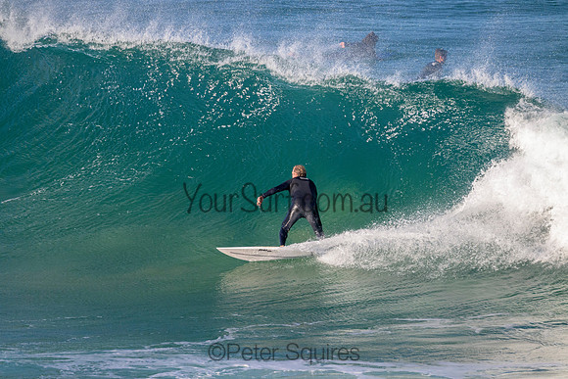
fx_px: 8837
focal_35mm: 560
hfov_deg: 3.7
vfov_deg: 2.5
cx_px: 284
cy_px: 190
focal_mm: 560
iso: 2200
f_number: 11
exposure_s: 1/2000
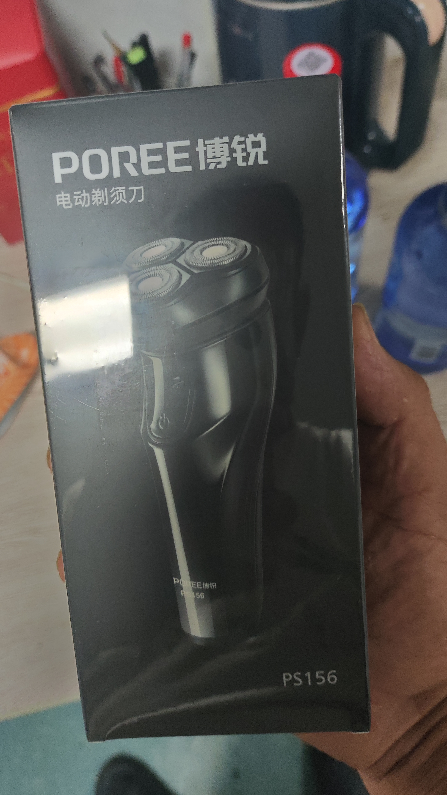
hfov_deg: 42.9
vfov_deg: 69.9
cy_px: 388
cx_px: 222
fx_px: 569
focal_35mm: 27
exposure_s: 1/25
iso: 377
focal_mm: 4.68
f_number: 1.8
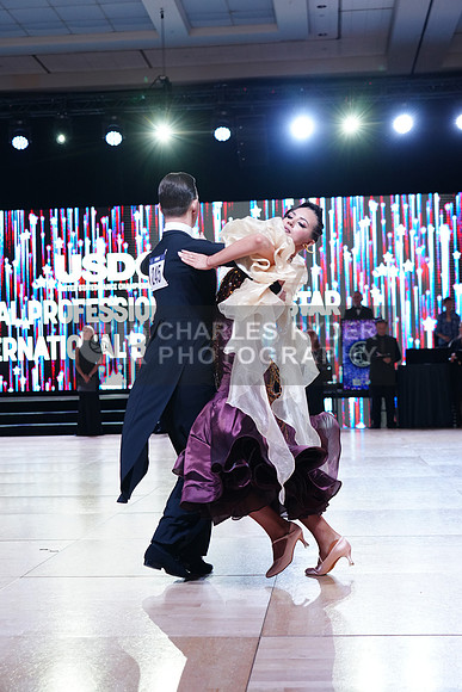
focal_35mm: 54
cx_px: 231
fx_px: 1039
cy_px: 346
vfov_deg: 36.9
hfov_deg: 25.1
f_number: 4
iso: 1250
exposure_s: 1/500
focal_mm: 54
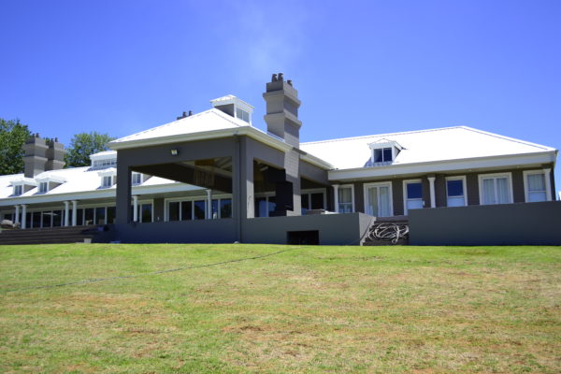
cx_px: 280
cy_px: 187
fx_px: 561
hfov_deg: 53.1
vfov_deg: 36.9
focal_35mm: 36
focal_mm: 24
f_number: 4
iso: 100
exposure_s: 1/640
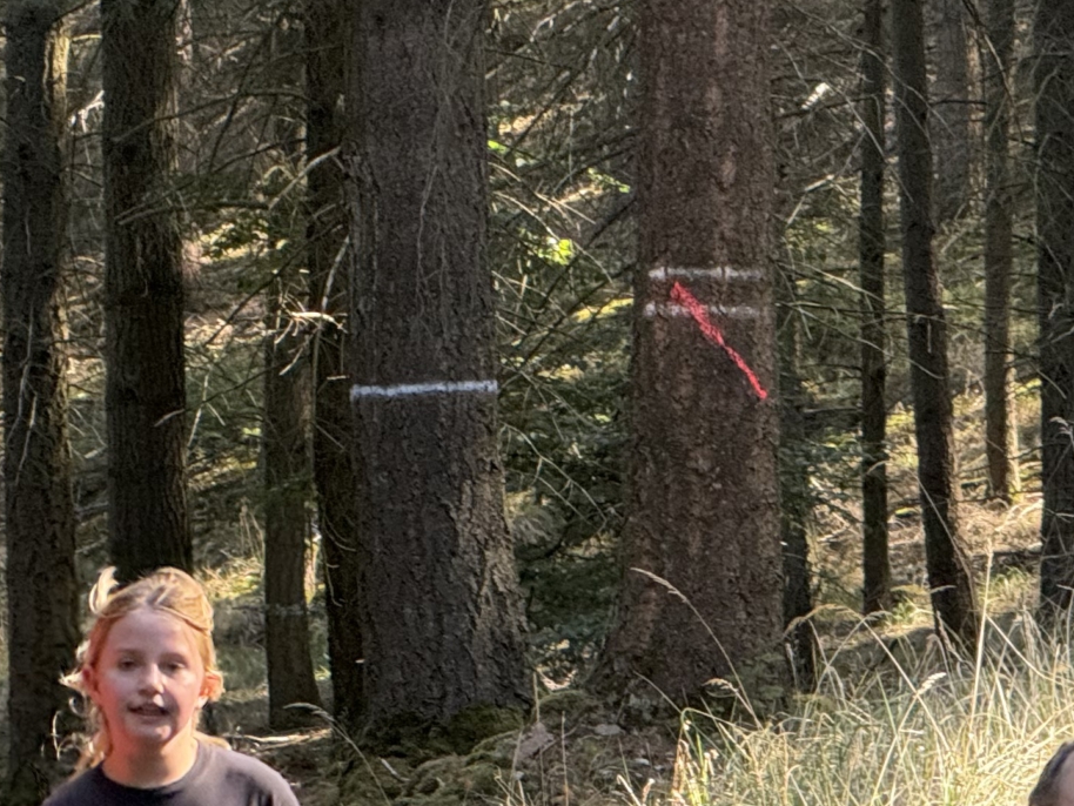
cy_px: 872
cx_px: 330
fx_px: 10428
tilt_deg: +0.0
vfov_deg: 4.4
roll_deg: -0.3
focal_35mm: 336
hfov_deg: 5.9
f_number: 2.8
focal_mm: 15.66
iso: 320
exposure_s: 1/85
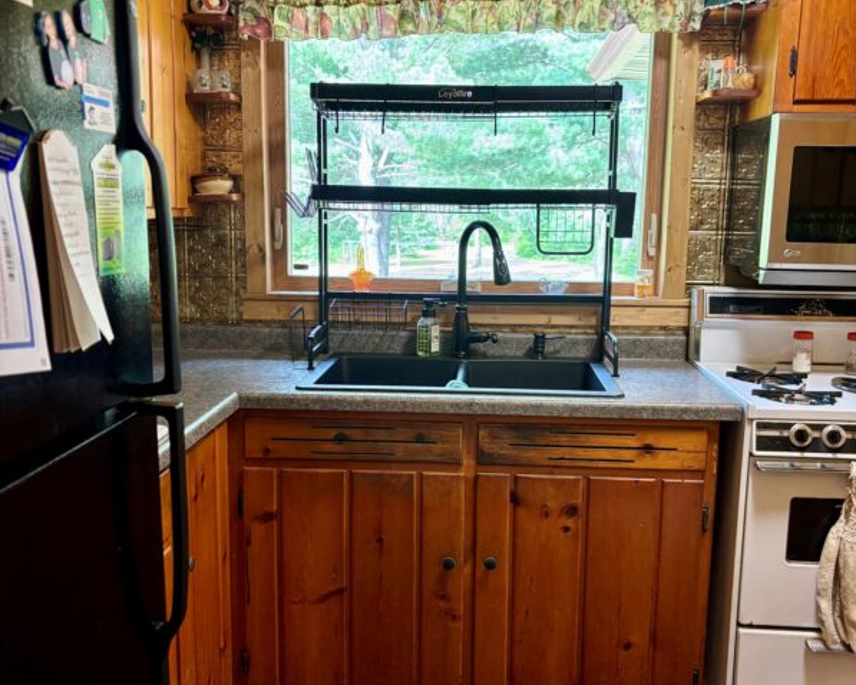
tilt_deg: -9.6
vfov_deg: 43.4
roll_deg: -1.8
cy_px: 342
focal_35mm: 34
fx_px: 862
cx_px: 427
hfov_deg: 52.8
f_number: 1.6
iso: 160
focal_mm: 5.96
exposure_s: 1/60
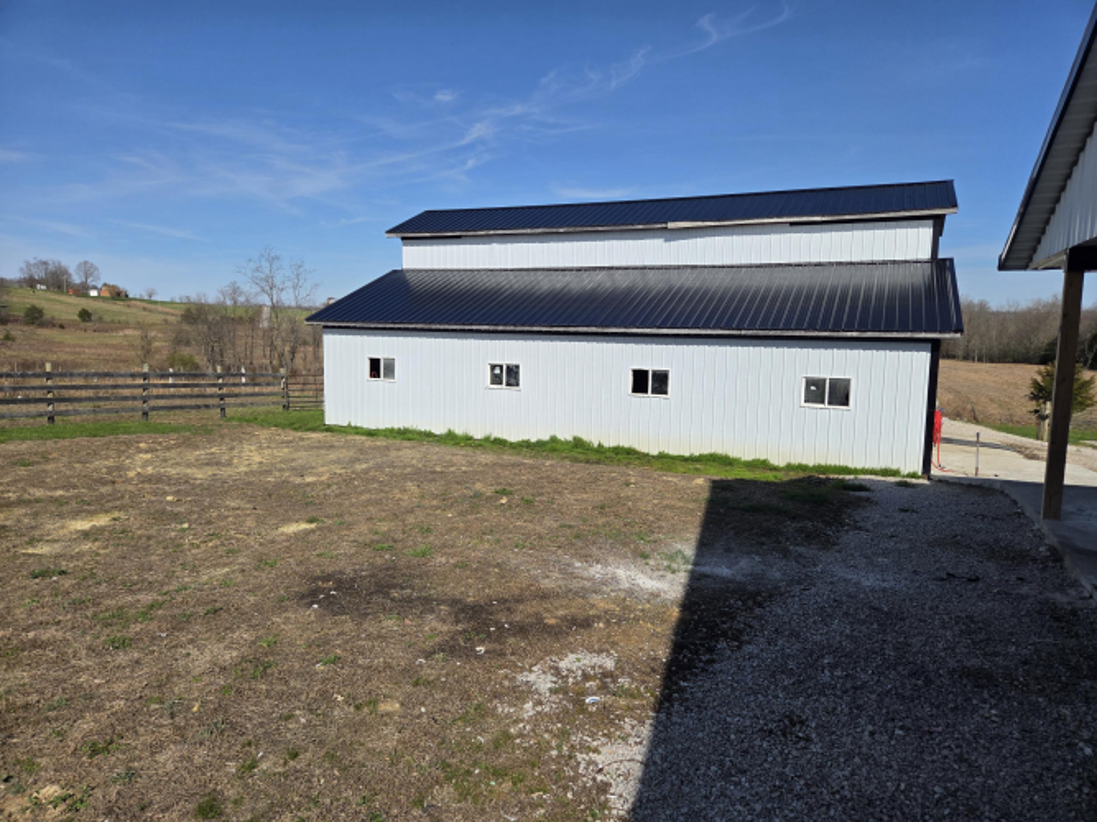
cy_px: 411
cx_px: 548
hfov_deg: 73.9
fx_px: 729
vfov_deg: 58.9
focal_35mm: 23
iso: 80
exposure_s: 1/7599
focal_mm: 5.4
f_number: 1.8
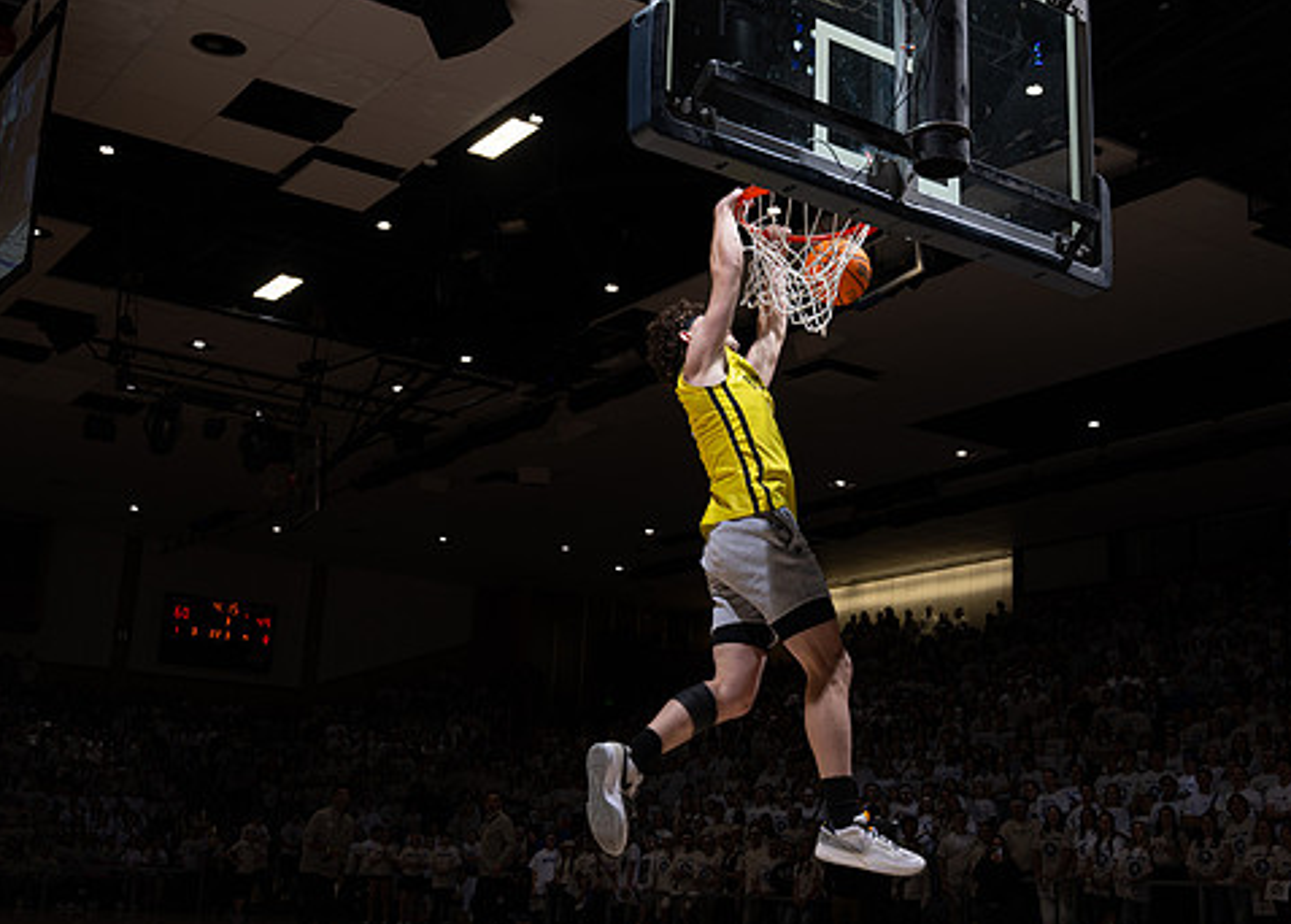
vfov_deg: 30.0
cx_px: 718
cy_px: 443
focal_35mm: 47
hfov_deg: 41.0
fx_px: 1724
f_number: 6.3
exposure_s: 1/60
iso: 100
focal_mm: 37
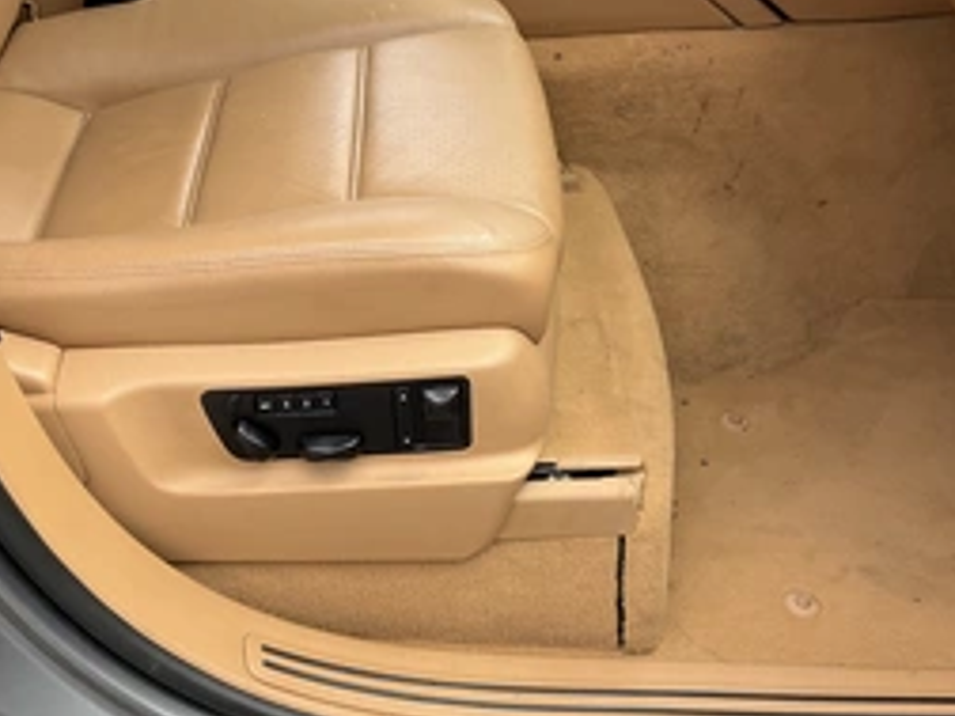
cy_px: 379
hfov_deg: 41.2
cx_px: 451
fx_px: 1269
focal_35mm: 46
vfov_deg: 31.5
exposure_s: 1/409
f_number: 1.8
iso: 25
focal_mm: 3
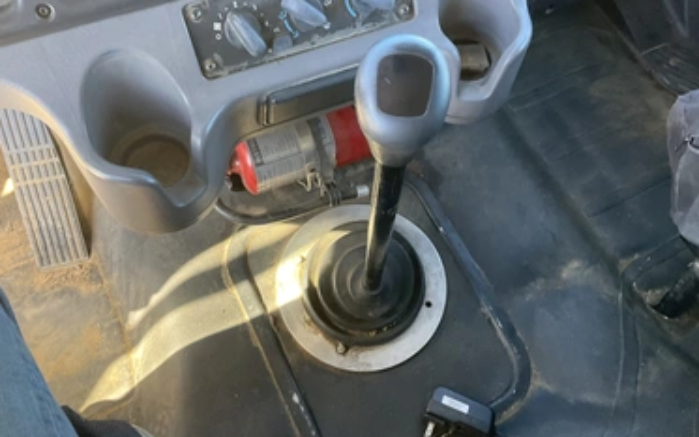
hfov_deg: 58.1
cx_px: 367
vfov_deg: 38.2
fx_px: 629
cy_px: 191
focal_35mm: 33
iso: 100
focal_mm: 3
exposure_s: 1/60
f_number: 1.8
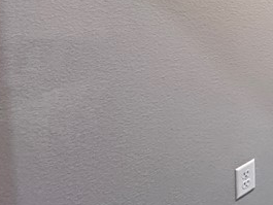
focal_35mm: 54
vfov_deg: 23.8
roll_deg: -1.0
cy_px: -62
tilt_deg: -4.3
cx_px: 496
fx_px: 426
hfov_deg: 21.7
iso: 640
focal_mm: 2.22
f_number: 2.2
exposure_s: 1/60
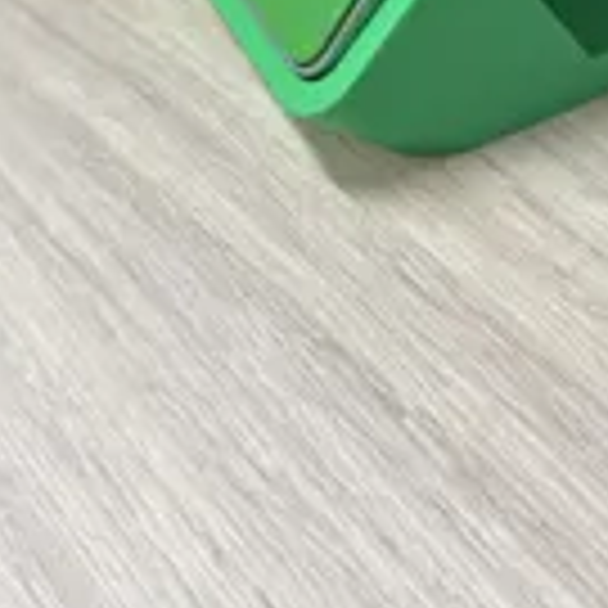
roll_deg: +1.4
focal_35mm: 63
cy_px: -27
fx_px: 1252
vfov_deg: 25.7
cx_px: 473
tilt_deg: -37.0
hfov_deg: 26.9
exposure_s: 1/50
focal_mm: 6.76
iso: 125
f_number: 1.78
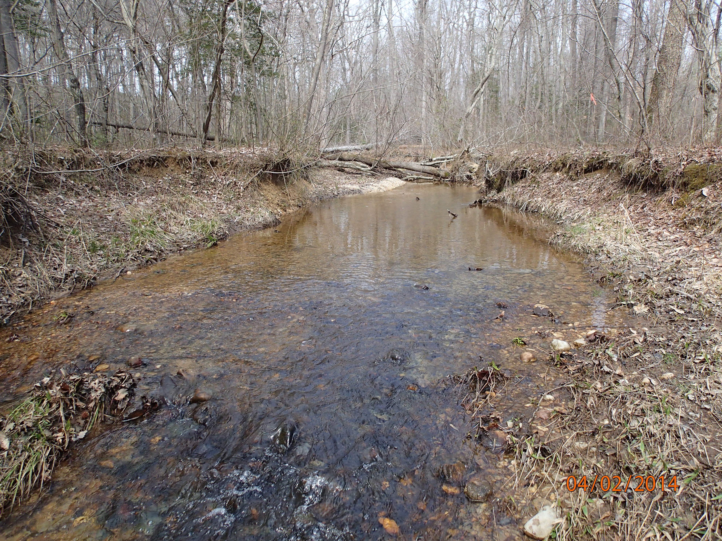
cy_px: 270
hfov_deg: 69.4
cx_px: 361
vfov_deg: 54.9
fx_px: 521
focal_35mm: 25
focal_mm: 4.5
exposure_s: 1/800
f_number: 2.8
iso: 200
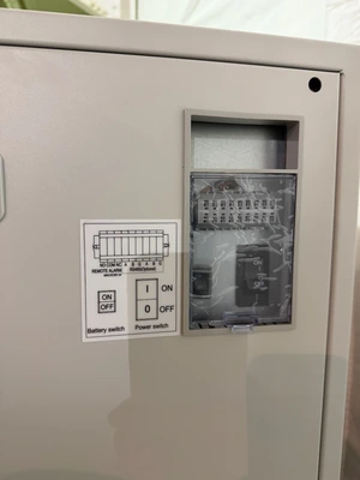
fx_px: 333
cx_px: 180
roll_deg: -0.3
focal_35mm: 24
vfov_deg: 71.6
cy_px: 240
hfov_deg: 56.8
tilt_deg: -6.0
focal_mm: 6.76
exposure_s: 1/60
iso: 320
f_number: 1.78
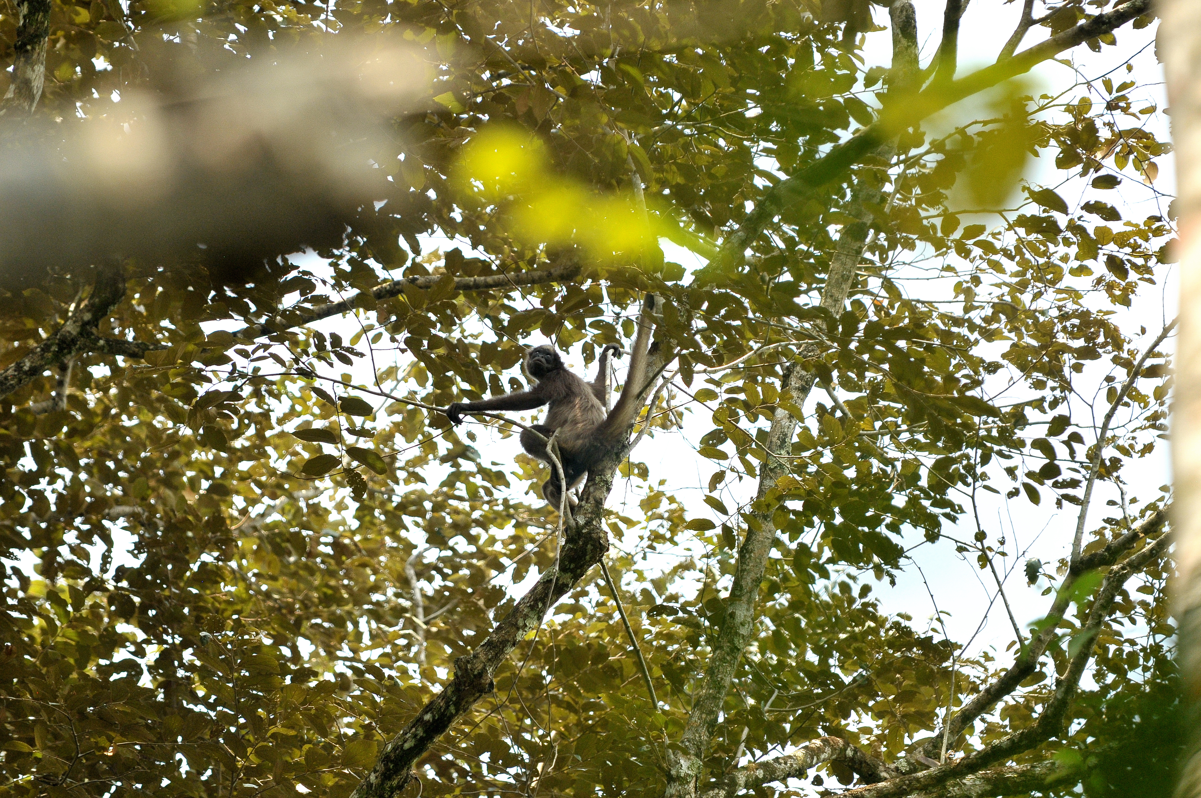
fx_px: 9996
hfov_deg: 6.9
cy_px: 399
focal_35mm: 300
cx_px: 600
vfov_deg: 4.6
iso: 640
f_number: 3.2
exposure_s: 1/2000
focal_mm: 200
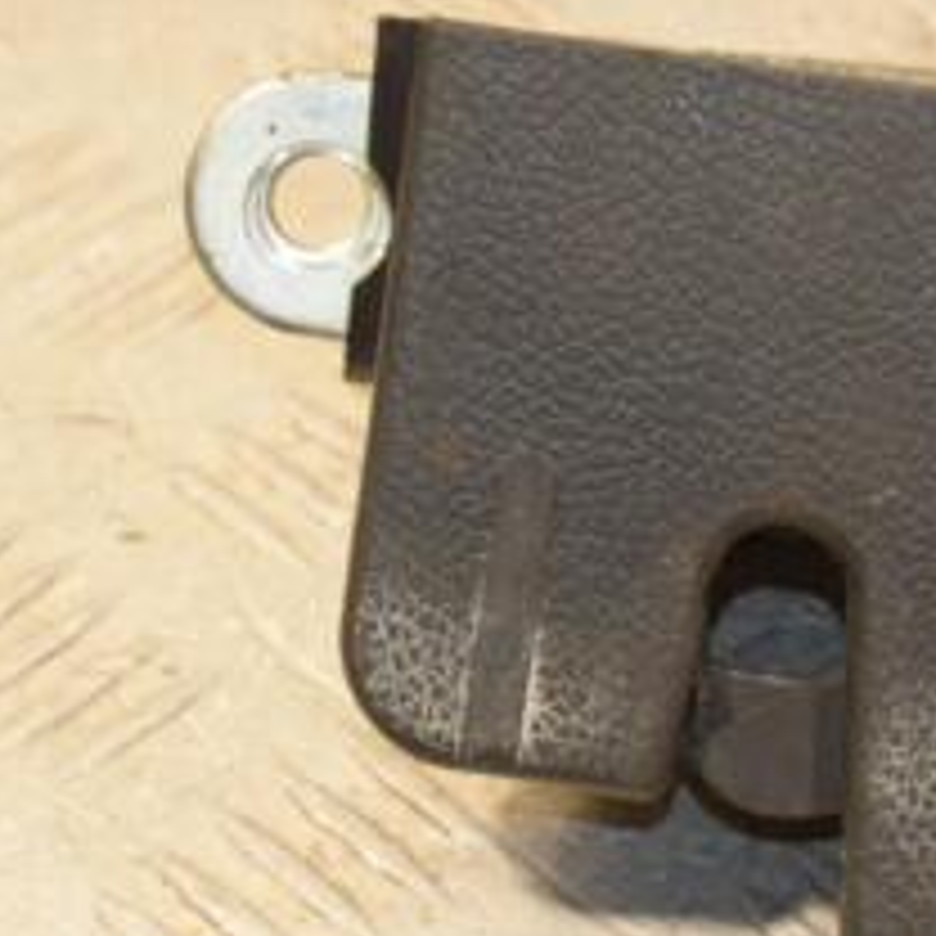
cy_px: 454
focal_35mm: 276
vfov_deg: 6.3
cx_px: 828
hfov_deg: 6.3
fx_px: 8450
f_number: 6.3
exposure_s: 1/200
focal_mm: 75
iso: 800
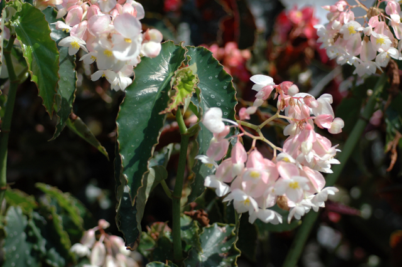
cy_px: 134
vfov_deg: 15.2
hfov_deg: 22.6
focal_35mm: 90
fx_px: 1004
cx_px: 201
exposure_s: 1/640
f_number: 3.3
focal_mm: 60
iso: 200
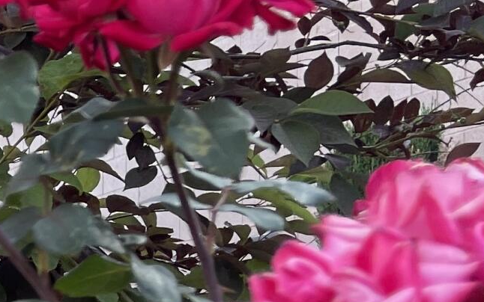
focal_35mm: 128
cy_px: 529
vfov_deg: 9.8
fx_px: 1689
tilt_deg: -4.2
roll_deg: +0.5
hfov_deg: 13.9
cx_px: -468
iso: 32
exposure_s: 1/282
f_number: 1.6
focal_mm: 5.1
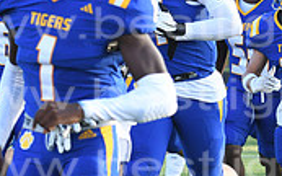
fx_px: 3396
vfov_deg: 3.0
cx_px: 310
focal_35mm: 442
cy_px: 63
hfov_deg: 4.7
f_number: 5.6
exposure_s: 1/500
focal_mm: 86
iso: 400
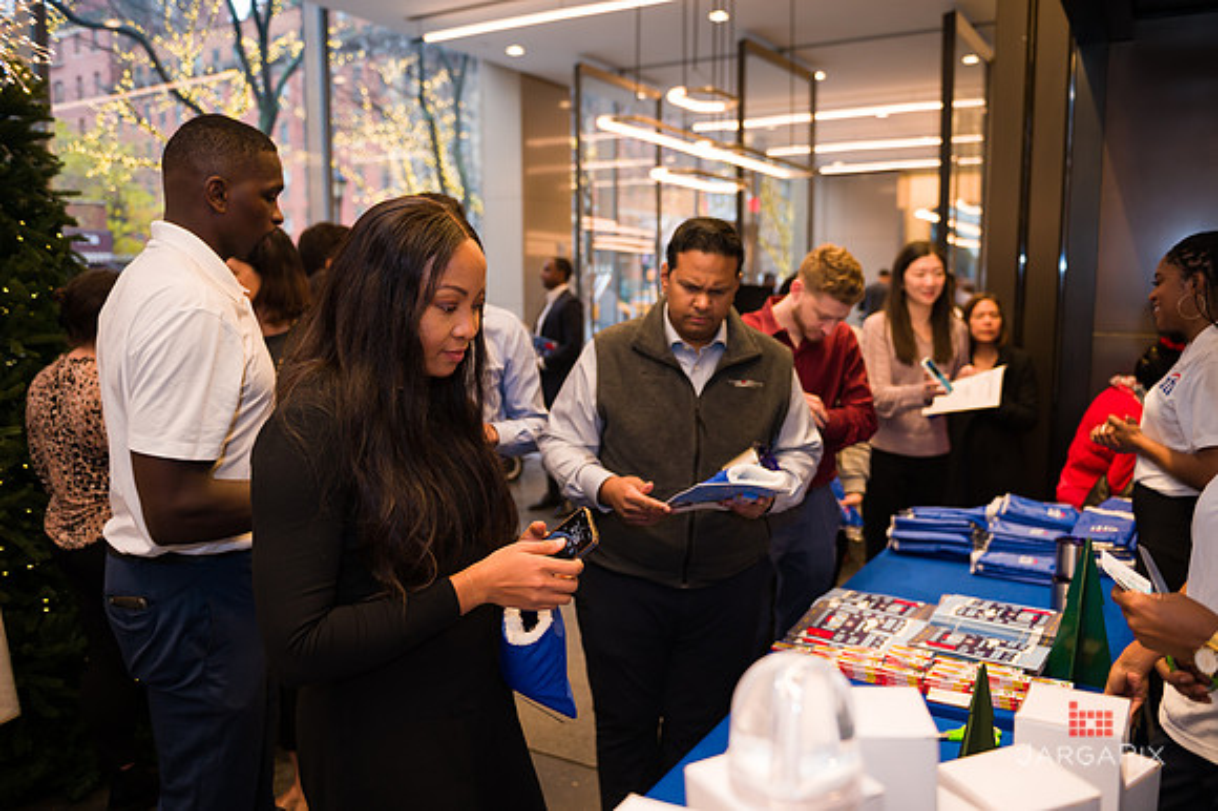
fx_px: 947
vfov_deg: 46.4
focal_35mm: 28
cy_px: 406
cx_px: 609
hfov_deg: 65.5
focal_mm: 28
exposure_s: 1/160
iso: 400
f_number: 3.2
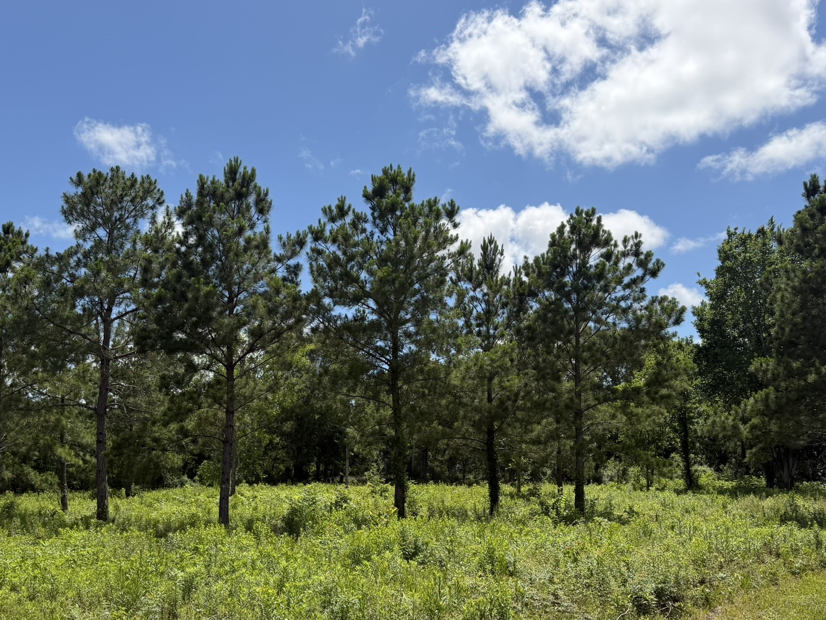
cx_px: 397
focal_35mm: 32
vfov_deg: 43.8
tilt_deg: +5.8
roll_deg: +1.6
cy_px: 385
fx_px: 764
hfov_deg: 56.8
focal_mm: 6.76
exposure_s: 1/6711
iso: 100
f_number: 1.78
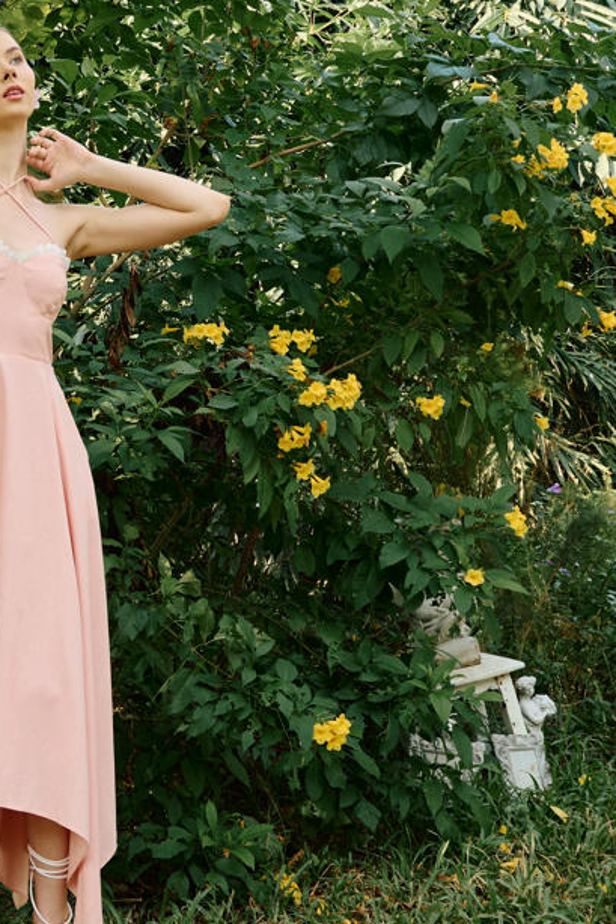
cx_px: -24
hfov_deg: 21.3
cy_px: 336
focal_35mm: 61
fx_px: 1566
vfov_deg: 32.7
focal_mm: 18
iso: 200
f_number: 4
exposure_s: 1/200
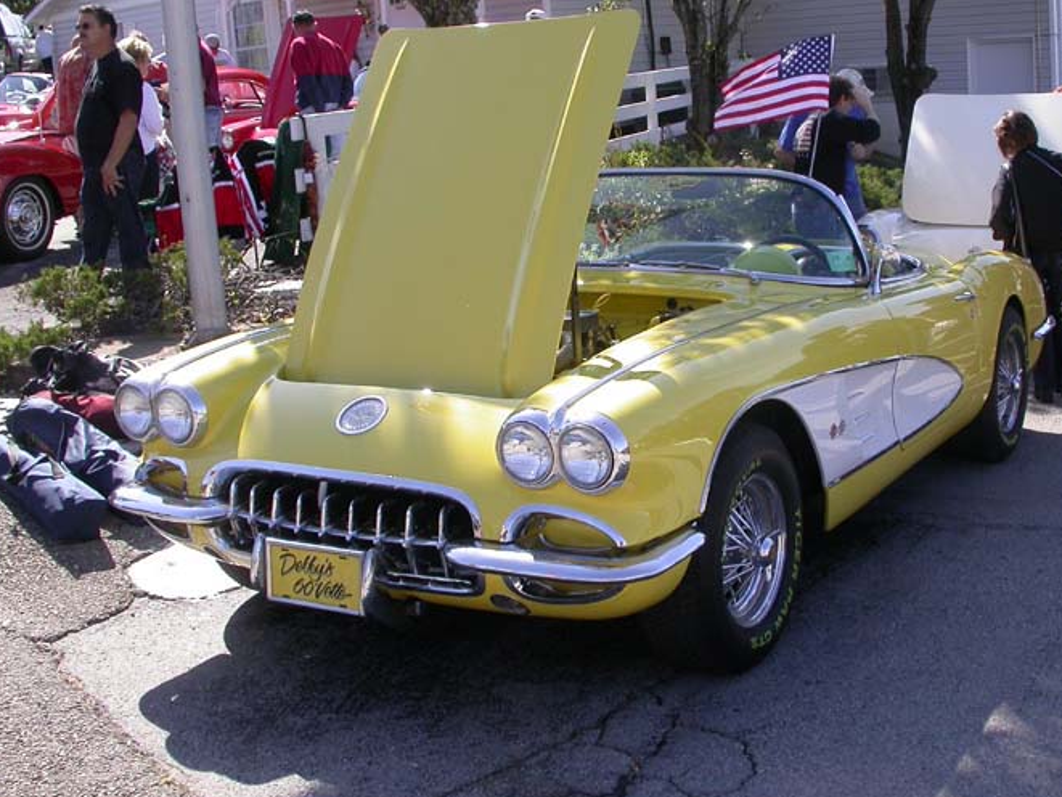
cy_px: 352
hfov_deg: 41.1
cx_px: 623
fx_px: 1412
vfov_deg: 31.5
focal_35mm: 46
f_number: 6
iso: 100
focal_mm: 7.85
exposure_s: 1/212
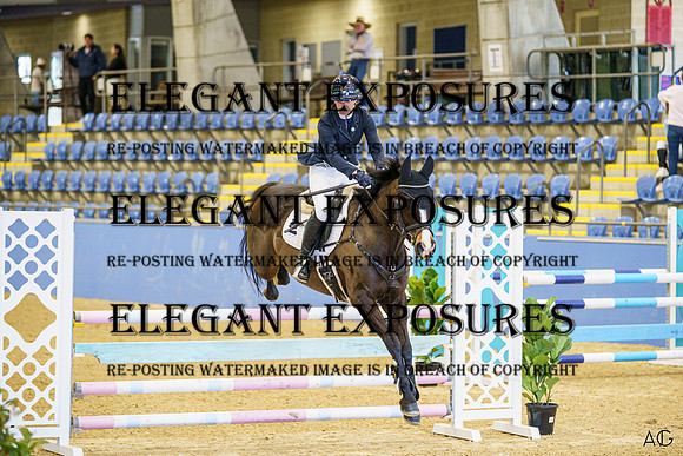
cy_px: 222
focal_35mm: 123
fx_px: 2335
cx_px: 374
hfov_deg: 16.6
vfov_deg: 11.1
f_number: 2.8
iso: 4000
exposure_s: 1/1000
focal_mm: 108
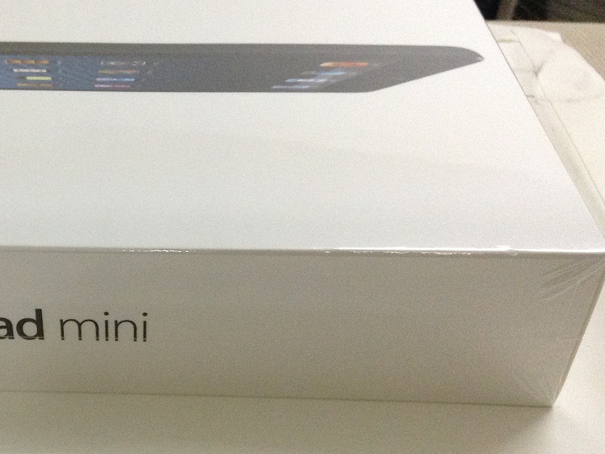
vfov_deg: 25.5
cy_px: 309
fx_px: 996
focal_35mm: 57
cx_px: 103
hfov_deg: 32.6
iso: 160
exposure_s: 1/24
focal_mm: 3.3
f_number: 2.4
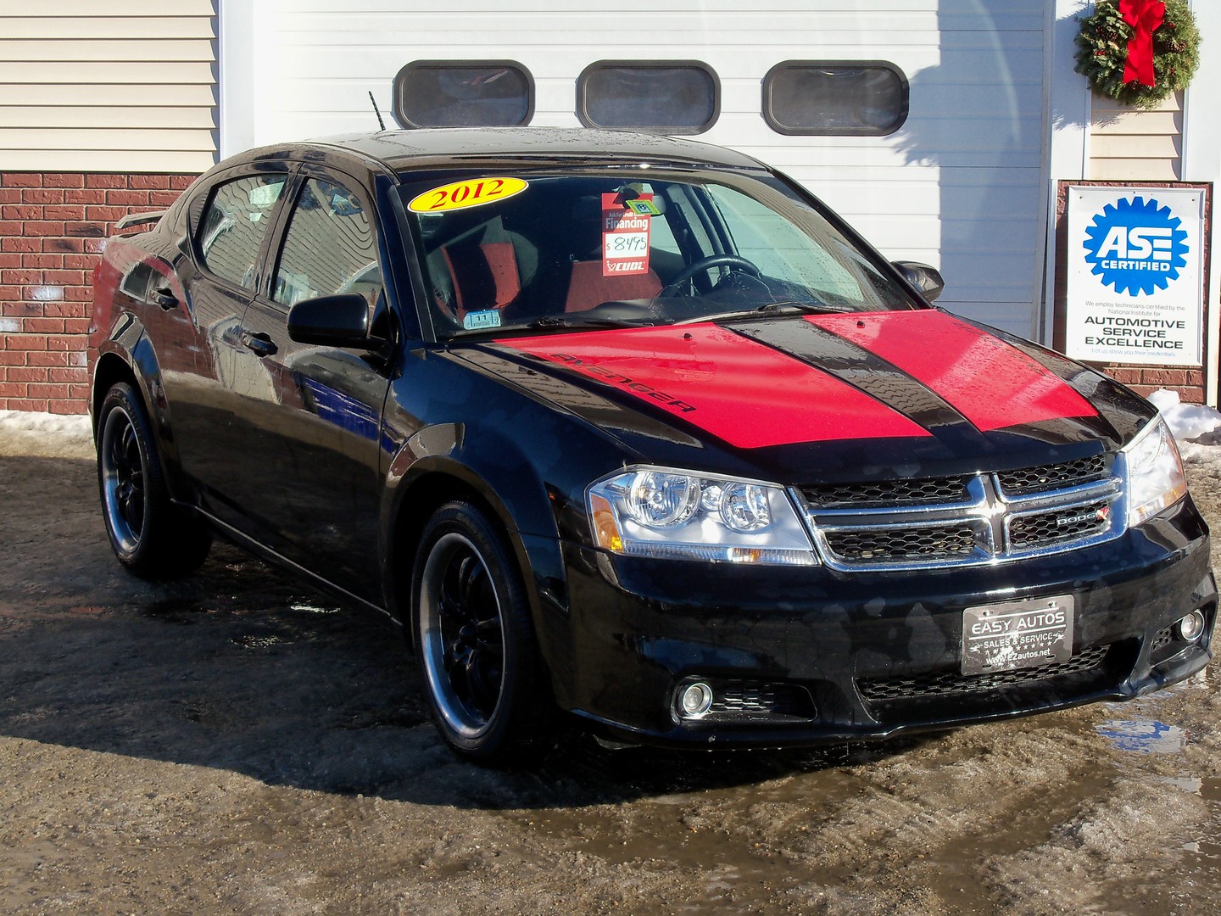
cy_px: 458
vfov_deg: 21.0
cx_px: 610
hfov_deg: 27.8
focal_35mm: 70
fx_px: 2469
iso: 64
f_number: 4.1
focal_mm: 12.3
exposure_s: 1/320
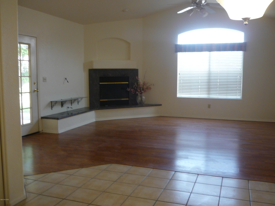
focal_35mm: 33
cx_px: 138
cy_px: 103
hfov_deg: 55.4
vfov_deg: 42.9
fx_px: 262
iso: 125
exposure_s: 1/30
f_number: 2.8
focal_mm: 5.5
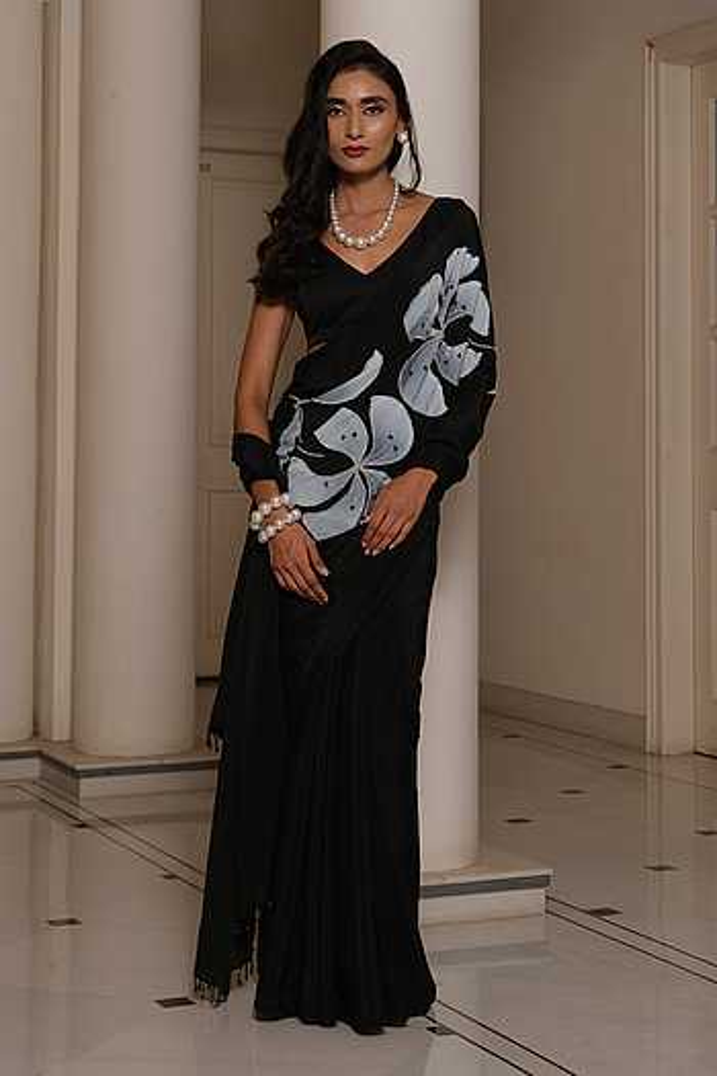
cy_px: 538
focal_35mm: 44
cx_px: 358
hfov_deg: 30.5
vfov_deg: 44.5
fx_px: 1314
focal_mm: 29.2
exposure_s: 1/50
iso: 400
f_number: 4
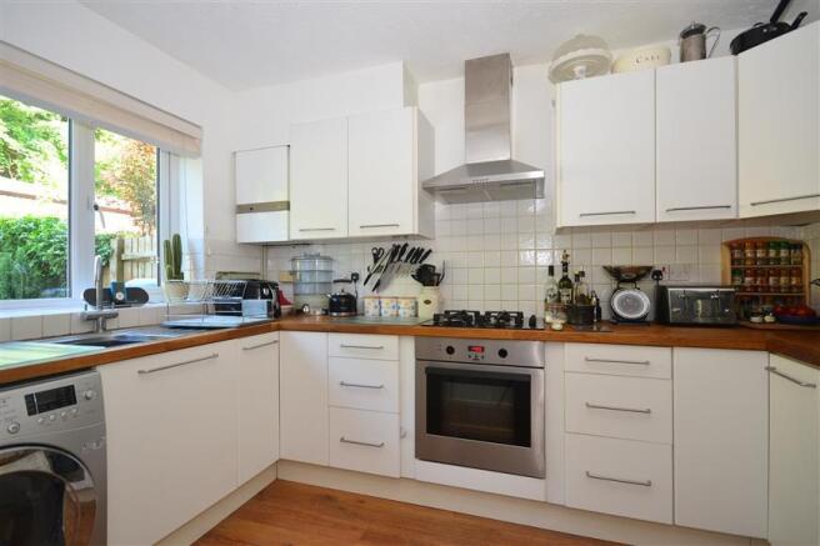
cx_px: 410
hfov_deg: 90.0
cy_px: 273
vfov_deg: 67.4
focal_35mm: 18
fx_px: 410
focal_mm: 12
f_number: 5.6
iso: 200
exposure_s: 1/15
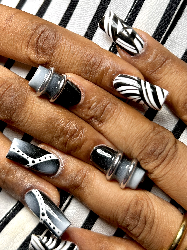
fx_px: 353
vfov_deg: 38.7
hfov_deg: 29.6
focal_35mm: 49
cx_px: 78
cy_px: 100
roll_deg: -27.1
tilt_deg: -11.2
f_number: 1.5
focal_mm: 5.7
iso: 40
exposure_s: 1/290
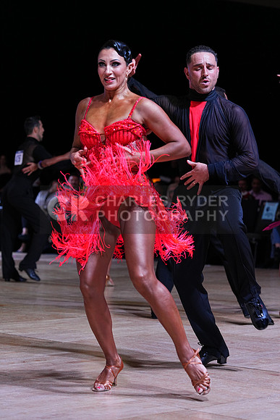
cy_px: 210
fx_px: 1166
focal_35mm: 100
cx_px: 140
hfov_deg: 13.7
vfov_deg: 20.4
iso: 1600
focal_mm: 100
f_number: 4
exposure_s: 1/500
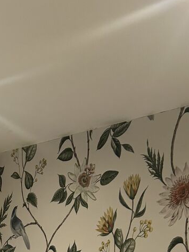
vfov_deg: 19.1
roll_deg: -4.9
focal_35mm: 88
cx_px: -6
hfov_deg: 16.4
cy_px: 395
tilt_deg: -6.3
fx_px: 640
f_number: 1.5
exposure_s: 1/100
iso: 80
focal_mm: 5.7
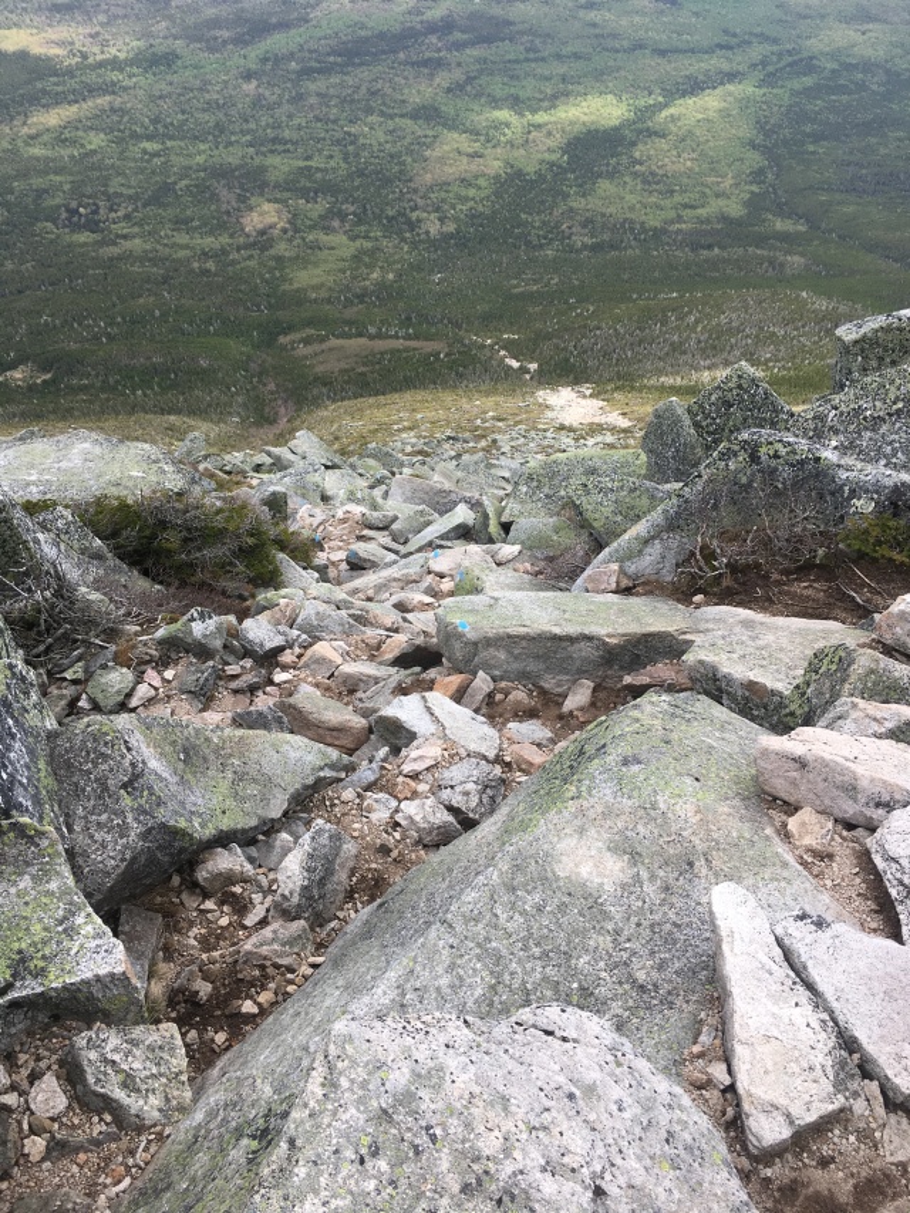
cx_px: 455
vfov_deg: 61.7
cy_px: 606
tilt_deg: -45.8
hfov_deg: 48.2
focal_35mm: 29
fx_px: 1016
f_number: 2.2
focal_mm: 4.15
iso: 25
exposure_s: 1/432
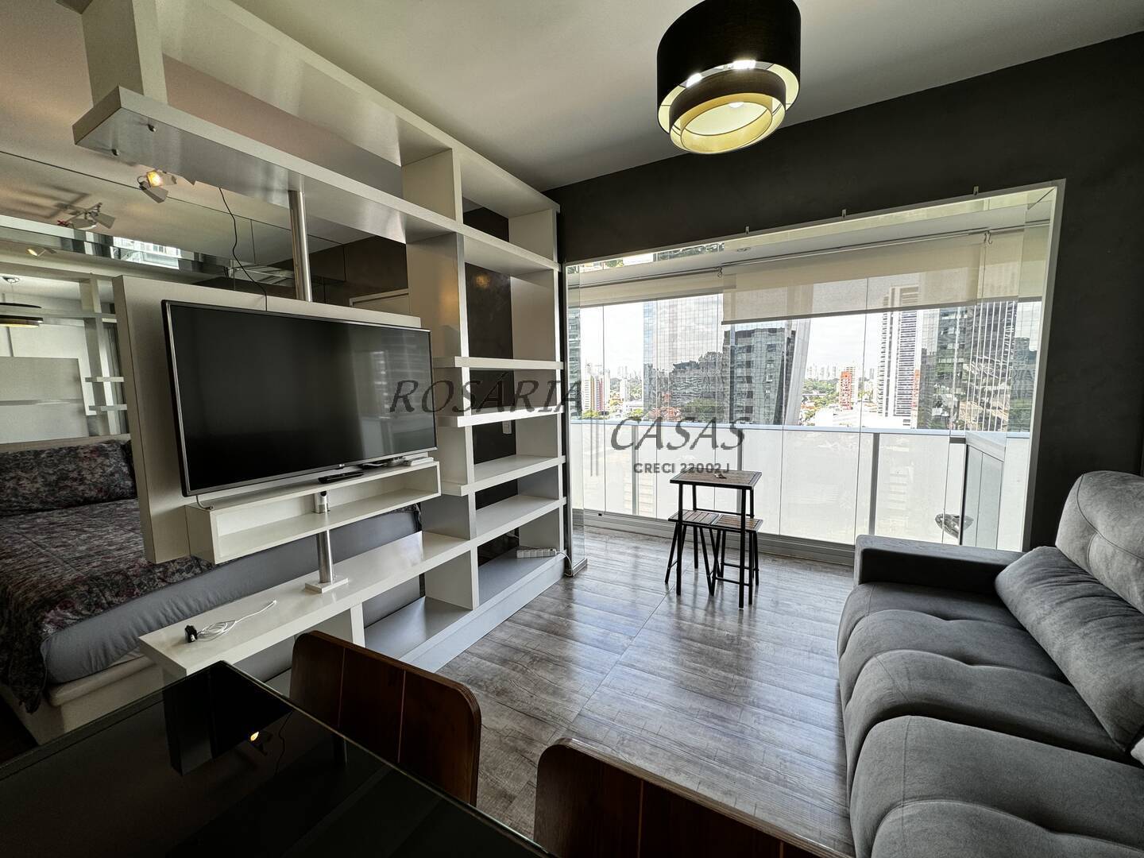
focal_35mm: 14
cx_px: 572
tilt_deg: -7.0
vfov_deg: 85.7
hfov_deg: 102.1
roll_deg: +1.2
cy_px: 429
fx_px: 463
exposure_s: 1/120
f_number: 2.2
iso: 64
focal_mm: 2.22
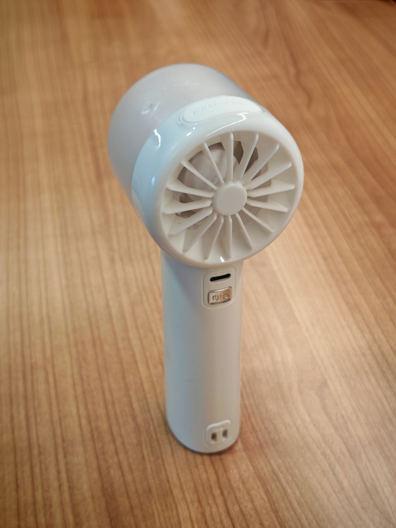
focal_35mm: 52
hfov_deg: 28.0
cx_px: 198
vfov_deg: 36.8
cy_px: 264
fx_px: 793
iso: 125
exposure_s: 1/100
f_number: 1.6
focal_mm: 5.4
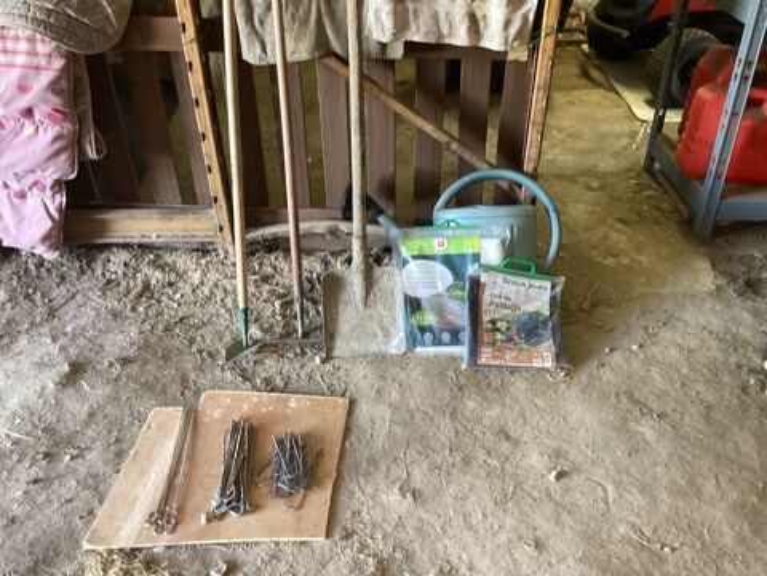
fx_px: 687
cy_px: 288
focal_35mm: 31
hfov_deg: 58.4
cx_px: 384
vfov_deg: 45.4
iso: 250
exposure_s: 1/33
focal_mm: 3.3
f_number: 2.4
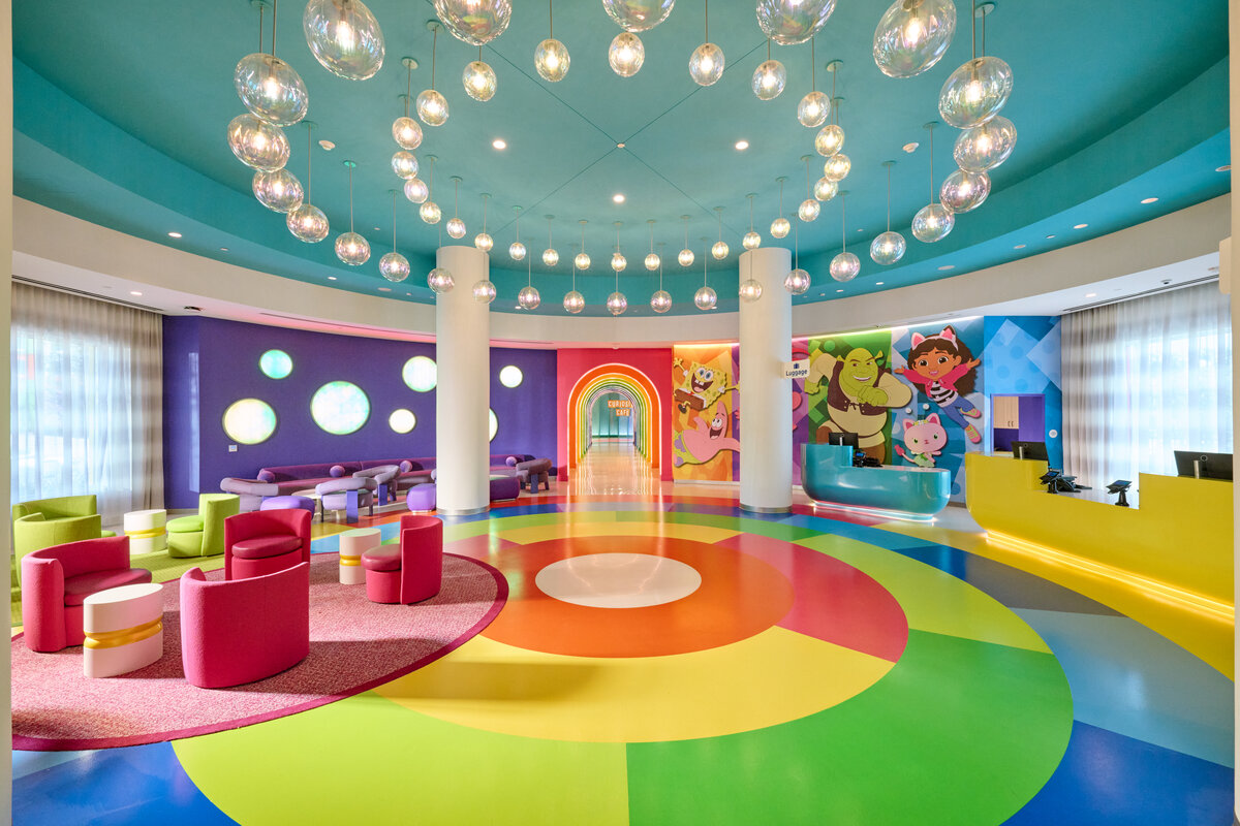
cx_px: 620
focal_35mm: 14
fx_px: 482
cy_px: 413
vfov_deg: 81.2
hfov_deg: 104.3
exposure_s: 1/60
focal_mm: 14
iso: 2000
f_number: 13
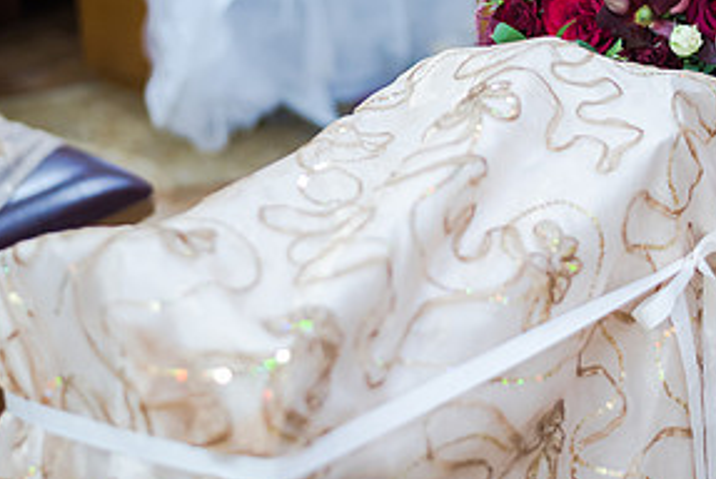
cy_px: 141
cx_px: 452
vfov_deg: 13.6
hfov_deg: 20.1
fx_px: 2011
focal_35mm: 101
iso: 1600
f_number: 1.8
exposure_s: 1/160
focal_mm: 50
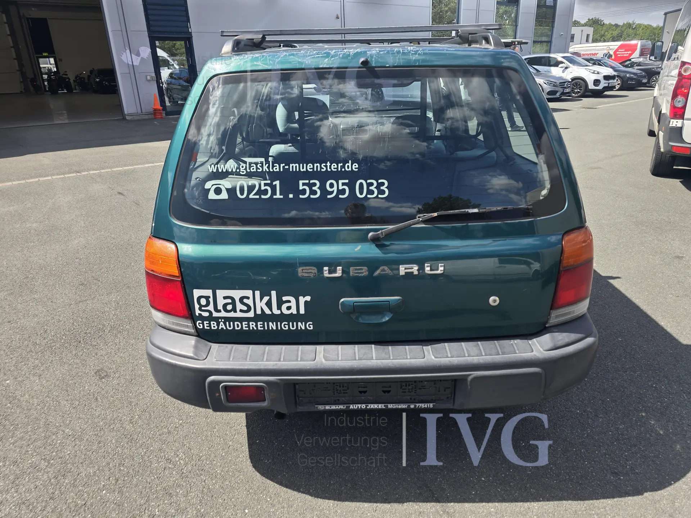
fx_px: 459
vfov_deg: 58.9
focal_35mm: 23
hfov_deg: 73.9
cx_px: 346
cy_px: 259
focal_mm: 6.3
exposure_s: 1/396
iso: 12
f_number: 1.7
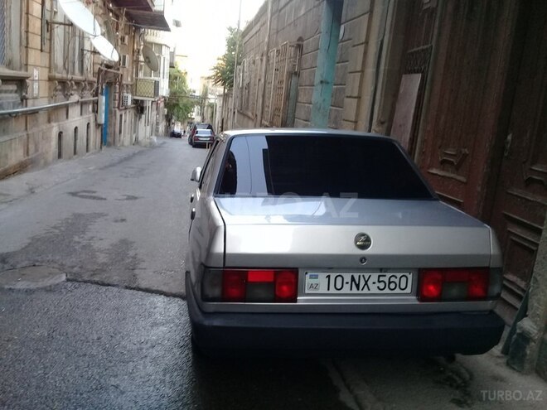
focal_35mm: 31
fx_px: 490
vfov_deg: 45.4
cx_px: 274
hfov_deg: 58.4
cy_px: 205
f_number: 2.2
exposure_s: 1/33
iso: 64
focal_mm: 3.3
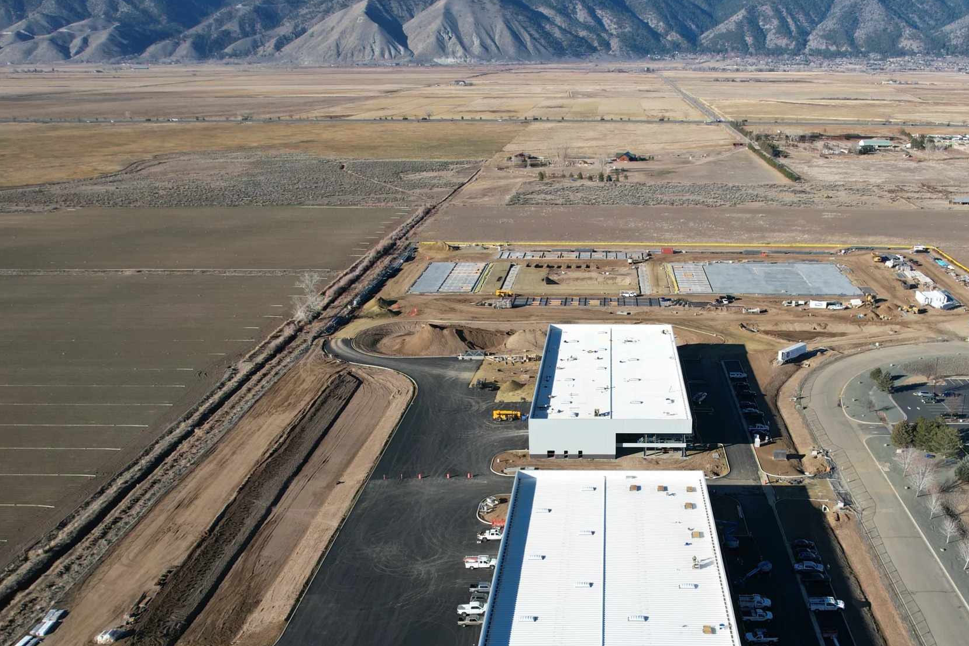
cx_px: 617
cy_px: 437
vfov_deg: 38.4
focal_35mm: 34
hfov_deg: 55.0
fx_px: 915
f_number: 2.8
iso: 100
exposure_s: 1/1600
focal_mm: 8.38
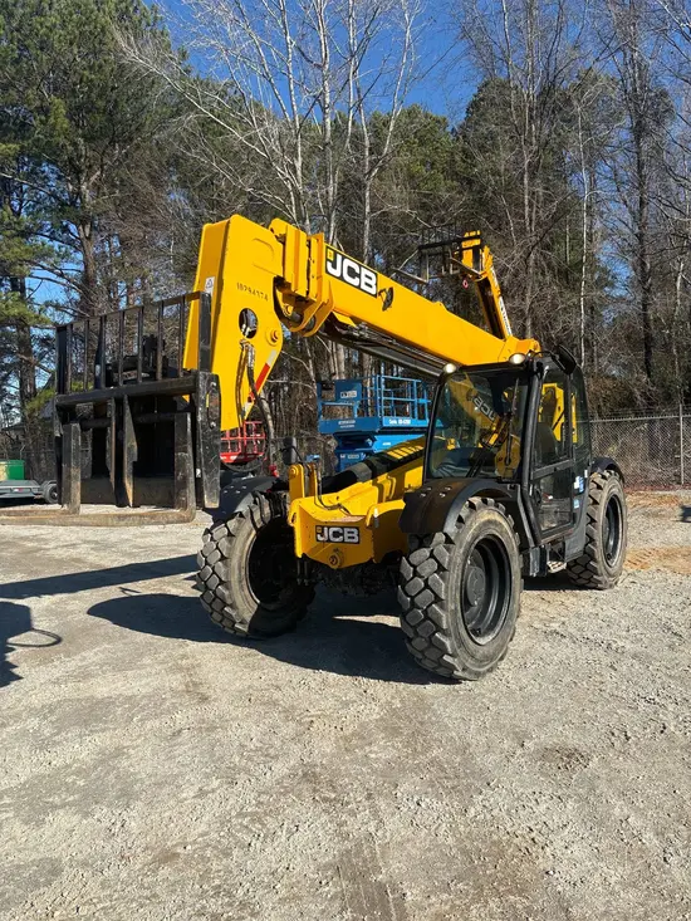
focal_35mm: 26
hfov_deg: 53.1
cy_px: 460
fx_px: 692
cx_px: 346
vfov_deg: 67.3
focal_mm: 5.96
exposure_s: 1/2933
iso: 50
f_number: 1.6
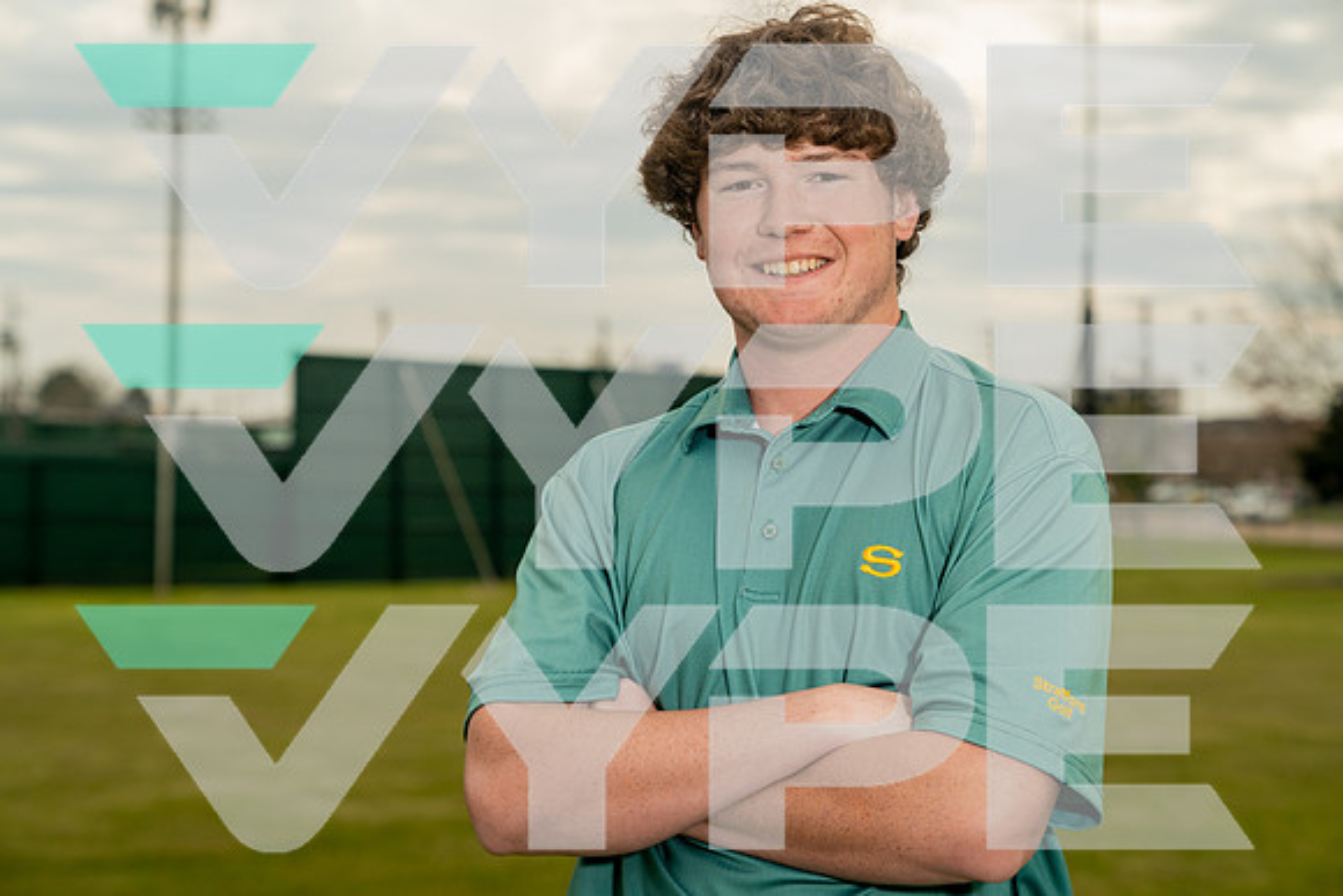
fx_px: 2575
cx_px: 672
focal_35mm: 69
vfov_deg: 19.7
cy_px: 448
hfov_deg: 29.2
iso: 250
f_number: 4.5
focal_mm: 69
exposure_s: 1/250
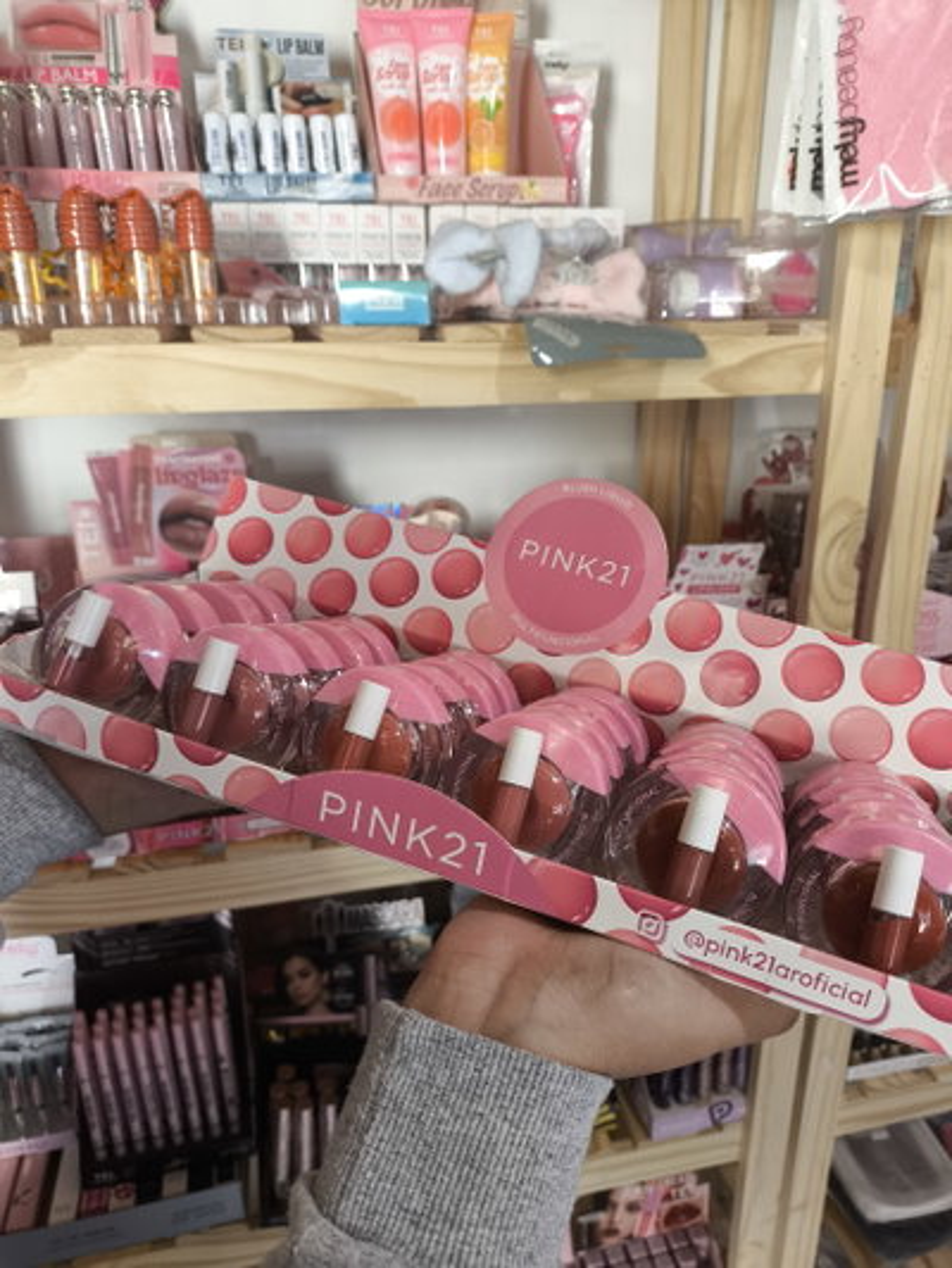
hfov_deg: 54.9
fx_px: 916
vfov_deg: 69.4
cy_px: 634
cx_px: 476
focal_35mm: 25
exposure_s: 1/50
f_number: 1.7
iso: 160
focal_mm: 4.71
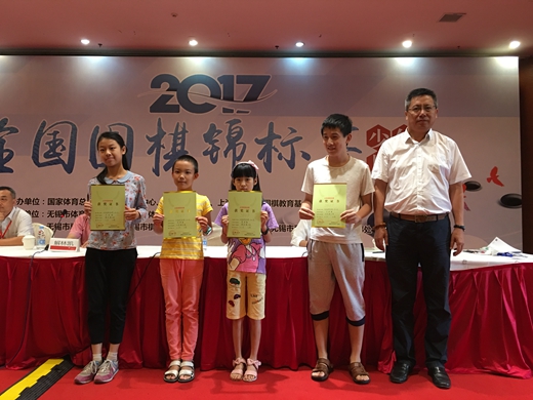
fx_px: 447
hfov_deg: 61.7
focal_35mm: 29
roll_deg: -0.3
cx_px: 266
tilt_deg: +2.5
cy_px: 200
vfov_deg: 48.2
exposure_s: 1/17
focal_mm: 4.15
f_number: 2.2
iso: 80
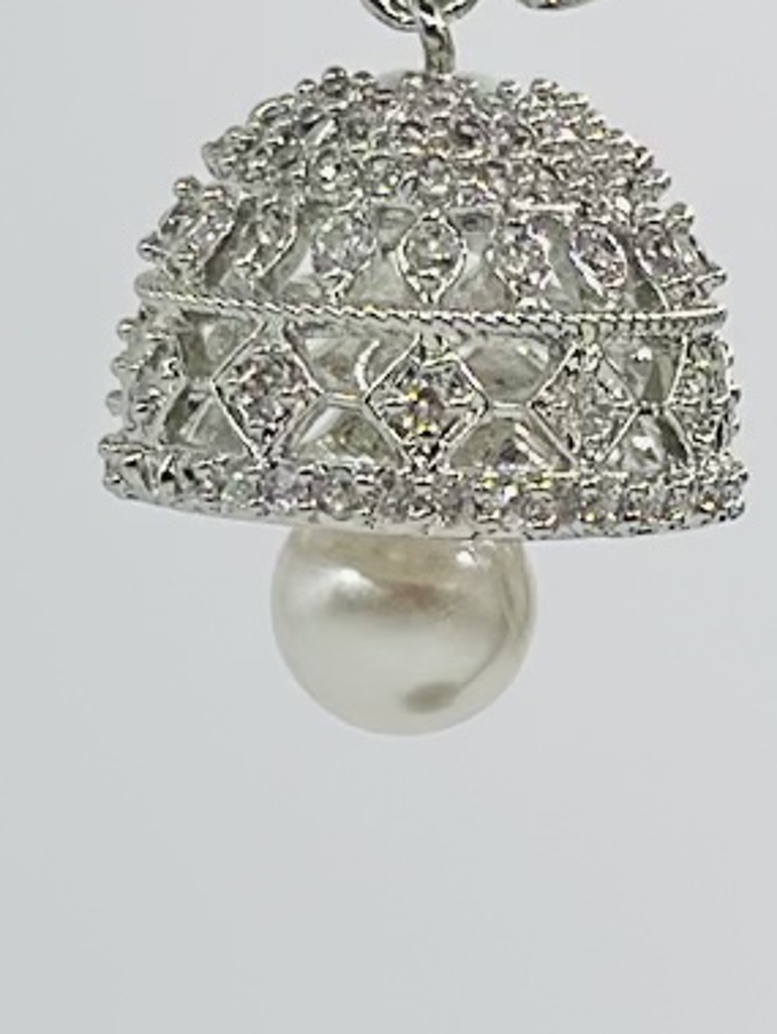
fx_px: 7619
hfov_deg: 5.8
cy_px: 966
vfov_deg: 7.7
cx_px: 1246
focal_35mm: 255
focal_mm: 6.86
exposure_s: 1/1541
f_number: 1.78
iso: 80
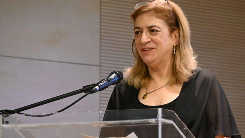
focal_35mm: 254
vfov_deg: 4.8
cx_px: 141
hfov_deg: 8.5
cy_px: 77
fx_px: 1650
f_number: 6.3
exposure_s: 1/200
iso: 10000
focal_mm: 200
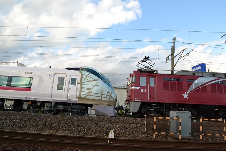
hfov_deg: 67.4
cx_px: 113
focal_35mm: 27
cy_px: 76
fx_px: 169
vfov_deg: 47.9
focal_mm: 18
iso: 1600
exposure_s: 1/640
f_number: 13
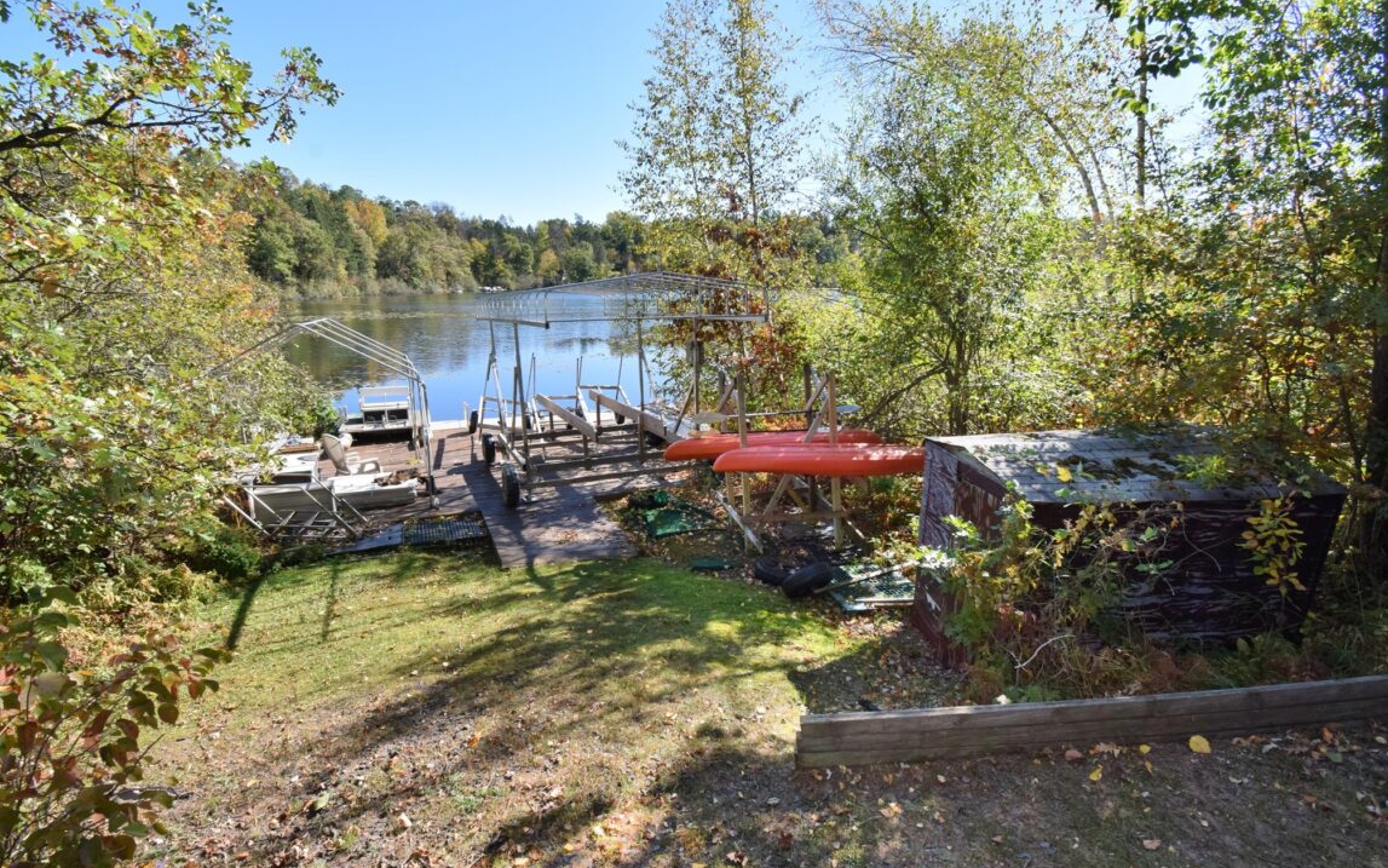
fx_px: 605
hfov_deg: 97.8
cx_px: 668
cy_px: 450
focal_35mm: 16
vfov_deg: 71.2
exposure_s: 1/200
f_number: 13
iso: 320
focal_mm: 10
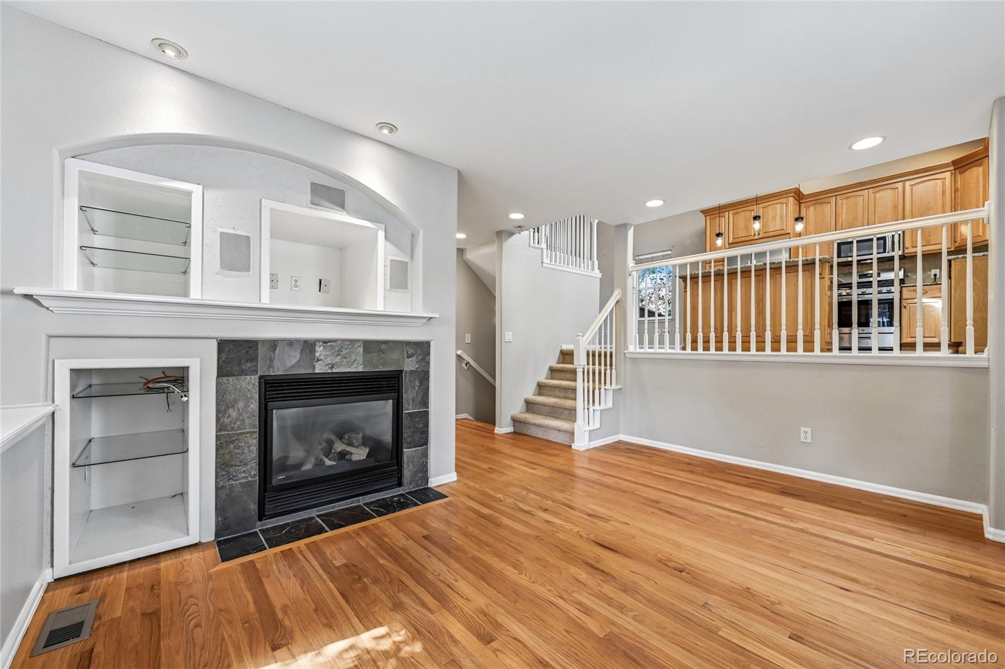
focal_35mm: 14
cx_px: 502
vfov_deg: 81.2
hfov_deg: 104.3
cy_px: 334
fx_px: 391
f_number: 10
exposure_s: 1/13
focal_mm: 14
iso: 400
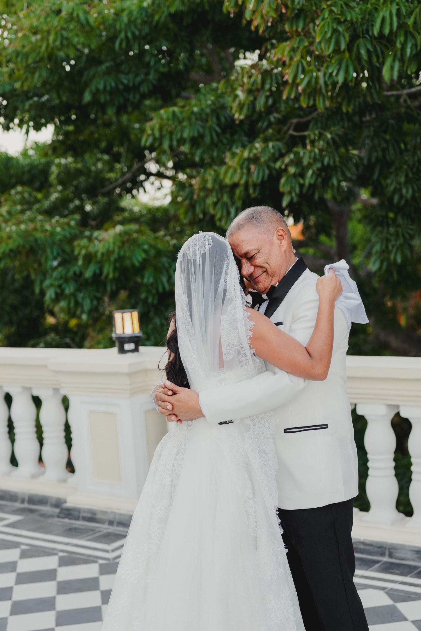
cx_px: 226
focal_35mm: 59
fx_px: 1034
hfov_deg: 23.0
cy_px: 367
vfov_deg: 33.9
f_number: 2.8
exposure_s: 1/400
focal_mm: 50
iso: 500
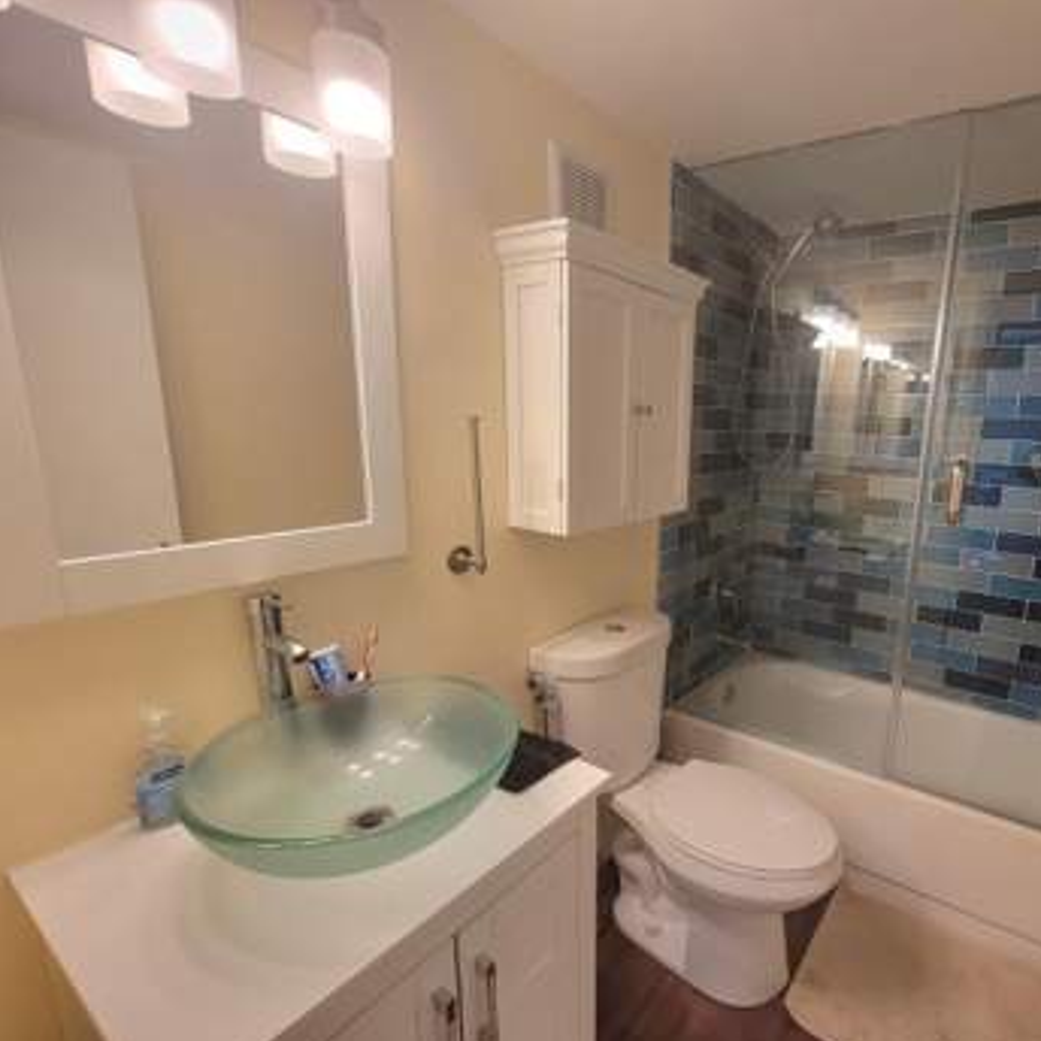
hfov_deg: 85.2
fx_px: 544
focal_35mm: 16
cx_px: 669
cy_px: 537
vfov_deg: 87.4
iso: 50
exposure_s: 1/60.2
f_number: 2.2
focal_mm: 2.2
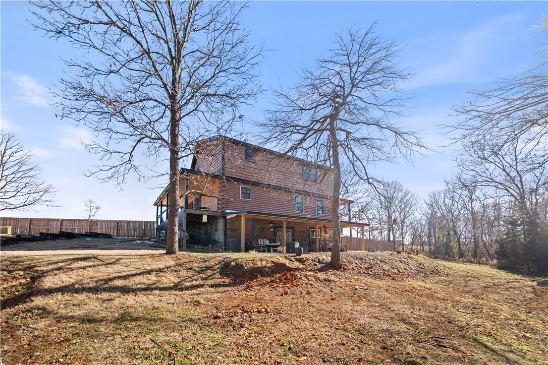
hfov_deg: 100.4
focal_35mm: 15
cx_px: 274
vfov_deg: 77.3
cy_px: 182
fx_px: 228
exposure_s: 1/1250
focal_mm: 15
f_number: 7.1
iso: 640
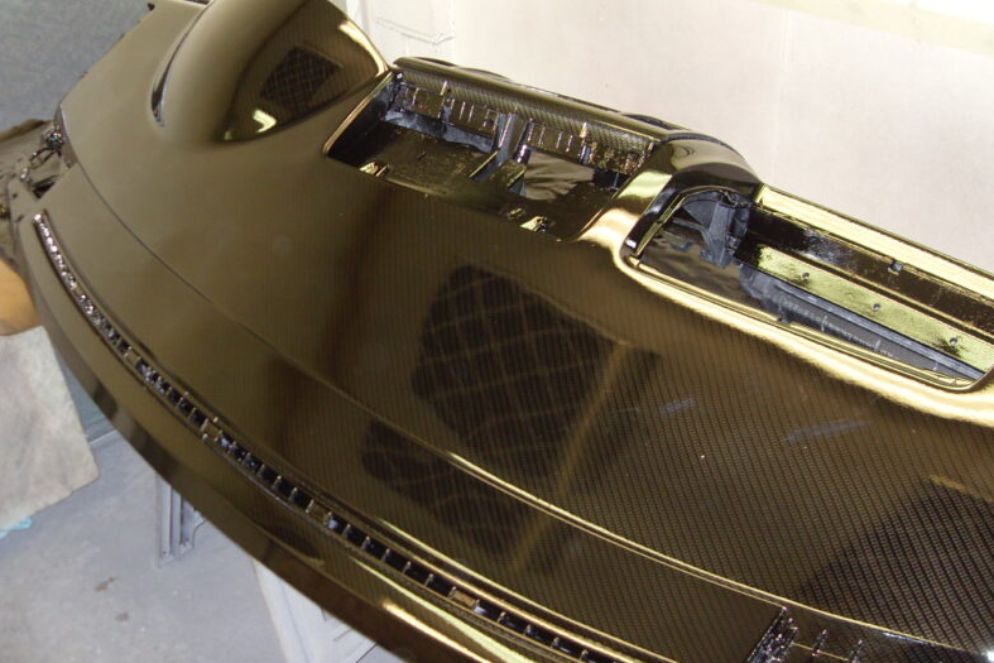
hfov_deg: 51.9
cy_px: 299
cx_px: 496
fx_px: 1022
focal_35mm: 37
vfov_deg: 35.9
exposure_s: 1/45
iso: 160
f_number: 2.8
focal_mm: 6.3
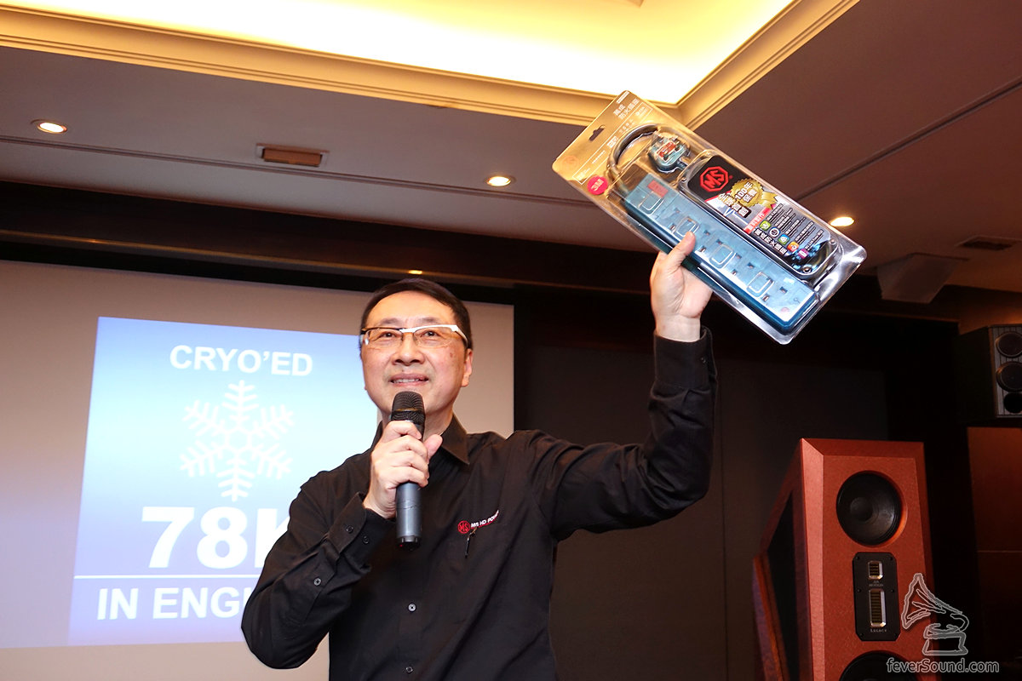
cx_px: 511
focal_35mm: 33
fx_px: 937
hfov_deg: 57.2
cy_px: 340
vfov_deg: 40.0
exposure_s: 1/60
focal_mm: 12.03
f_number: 2.8
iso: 800
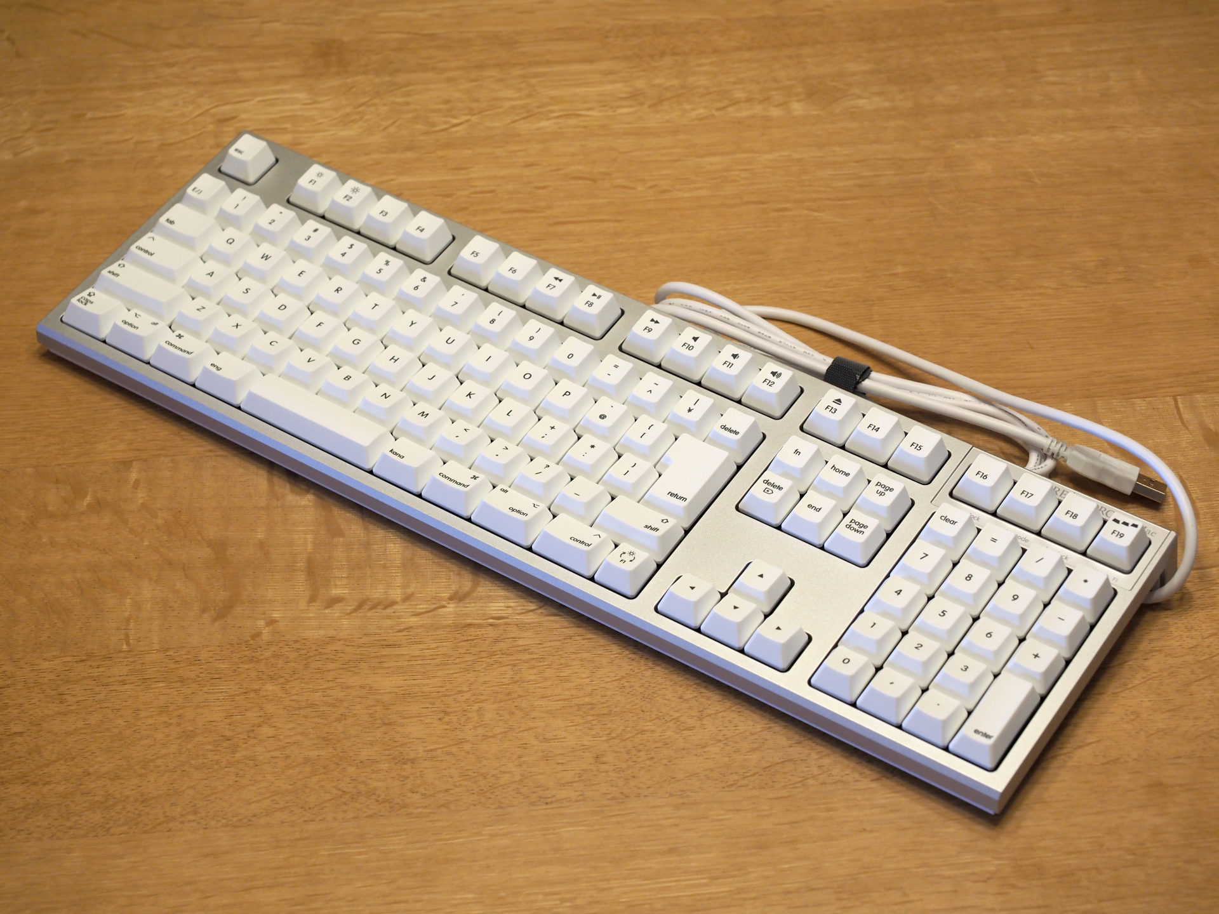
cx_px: 610
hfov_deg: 24.4
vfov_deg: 18.4
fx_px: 2817
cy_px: 457
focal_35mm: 80
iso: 400
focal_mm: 40
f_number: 4.5
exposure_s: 1/100
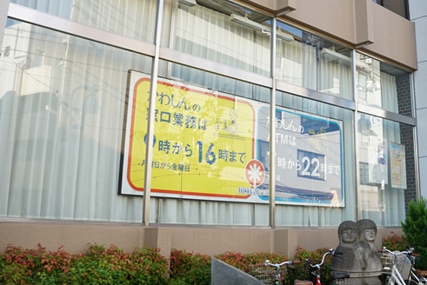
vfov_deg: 30.1
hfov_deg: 43.3
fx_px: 522
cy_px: 78
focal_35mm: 44
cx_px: 312
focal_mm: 18
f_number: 5
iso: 100
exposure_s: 1/100
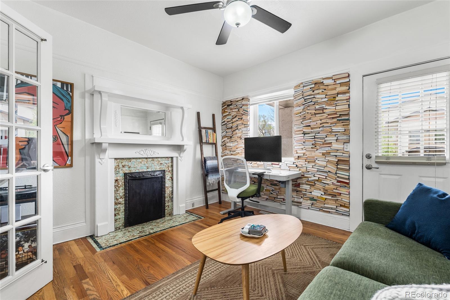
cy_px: 150
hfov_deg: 96.7
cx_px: 225
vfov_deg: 73.7
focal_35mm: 16
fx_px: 200
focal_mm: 16
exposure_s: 1/2.5
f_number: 8
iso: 500
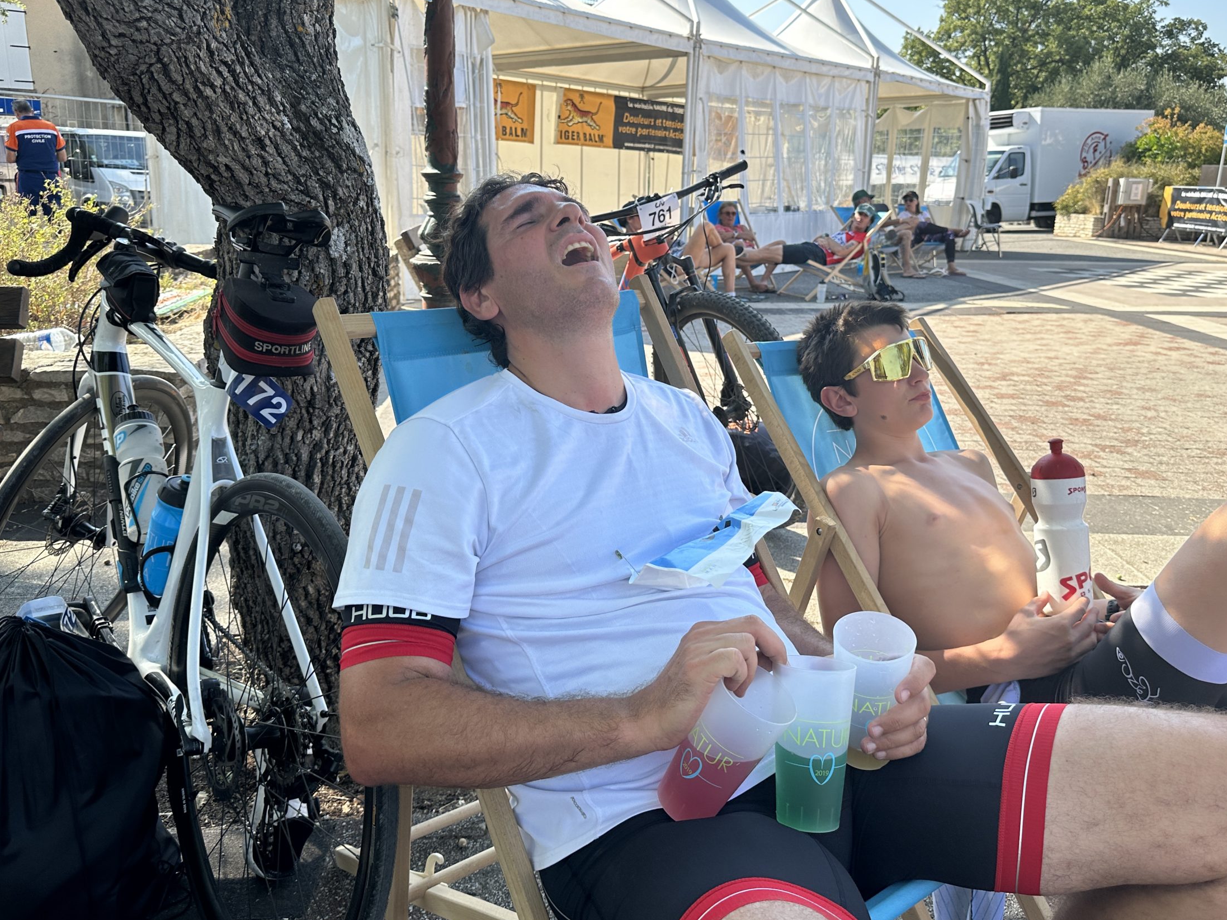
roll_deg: -0.8
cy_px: 445
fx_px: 993
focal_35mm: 28
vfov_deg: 49.7
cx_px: 616
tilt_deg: -16.5
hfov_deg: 63.4
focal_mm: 6.86
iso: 80
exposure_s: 1/1095
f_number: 1.78
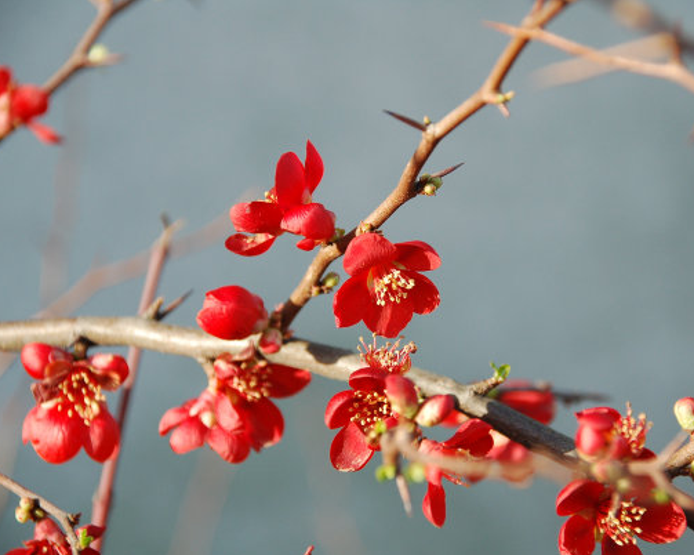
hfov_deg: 12.5
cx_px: 381
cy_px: 280
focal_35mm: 154
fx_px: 3162
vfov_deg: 10.0
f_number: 6.3
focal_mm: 90
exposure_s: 1/320
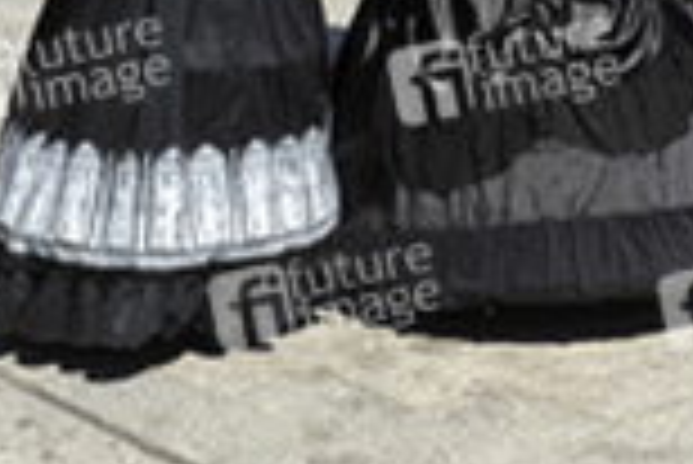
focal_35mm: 102
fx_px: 1965
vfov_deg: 13.2
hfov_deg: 18.9
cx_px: 832
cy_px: -41
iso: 320
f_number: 6.3
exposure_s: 1/1600
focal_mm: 35
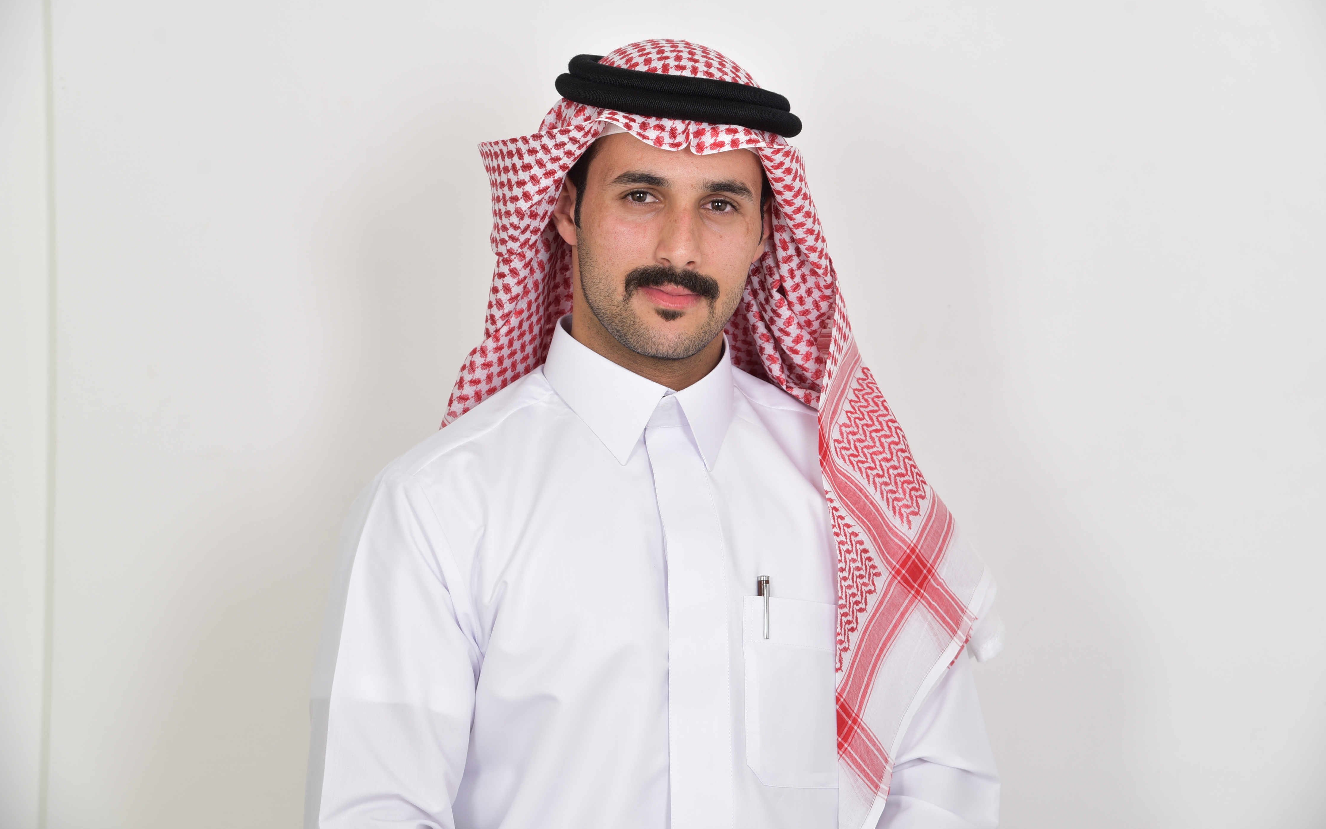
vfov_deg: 19.1
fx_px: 2458
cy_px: 384
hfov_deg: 30.2
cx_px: 668
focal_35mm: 68
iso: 140
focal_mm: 66
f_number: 6.3
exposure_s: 1/125
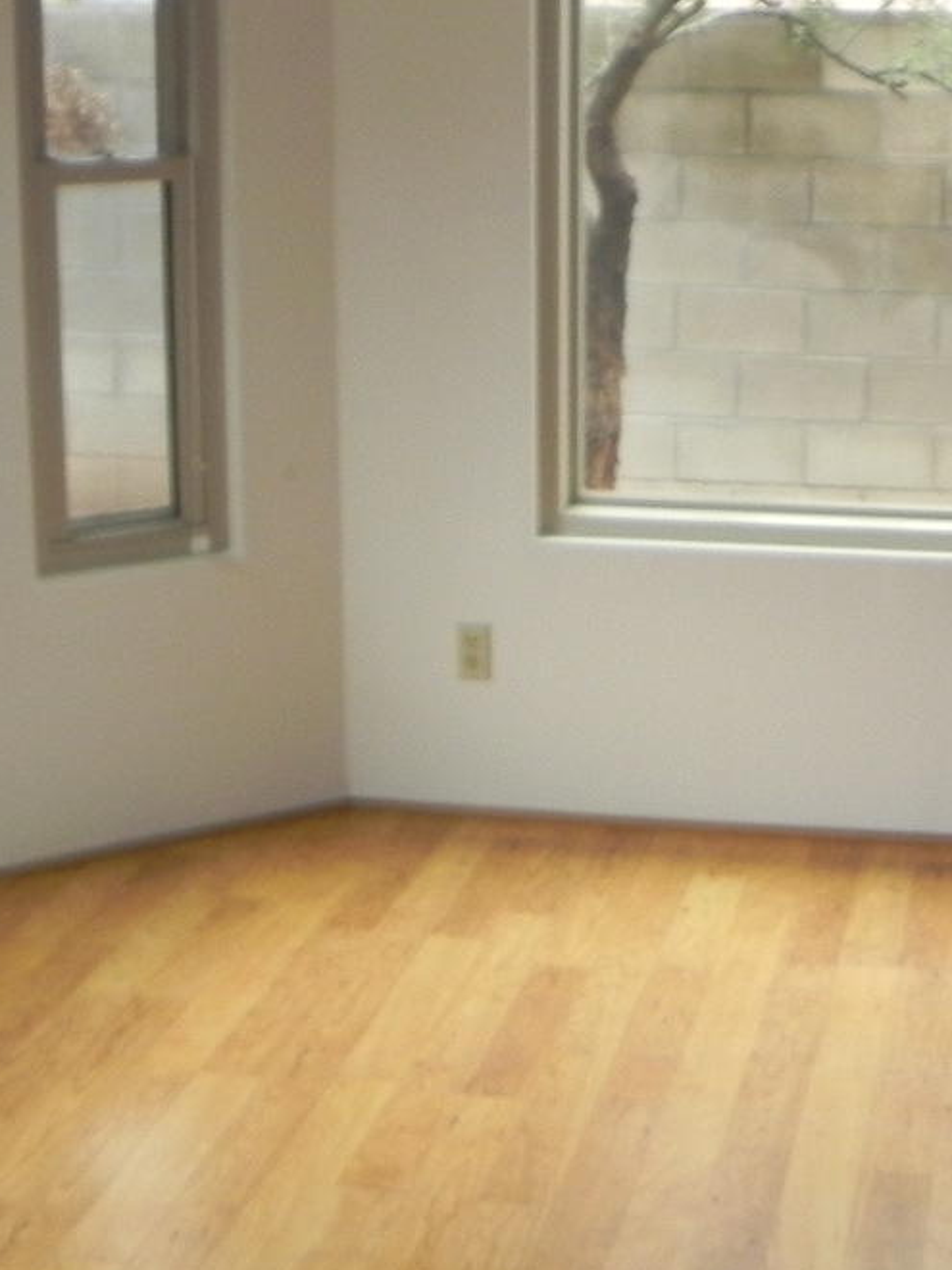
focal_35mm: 63
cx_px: 646
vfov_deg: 30.7
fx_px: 2310
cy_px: 554
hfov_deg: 23.2
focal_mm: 4.6
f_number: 3.5
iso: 160
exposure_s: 1/79.5
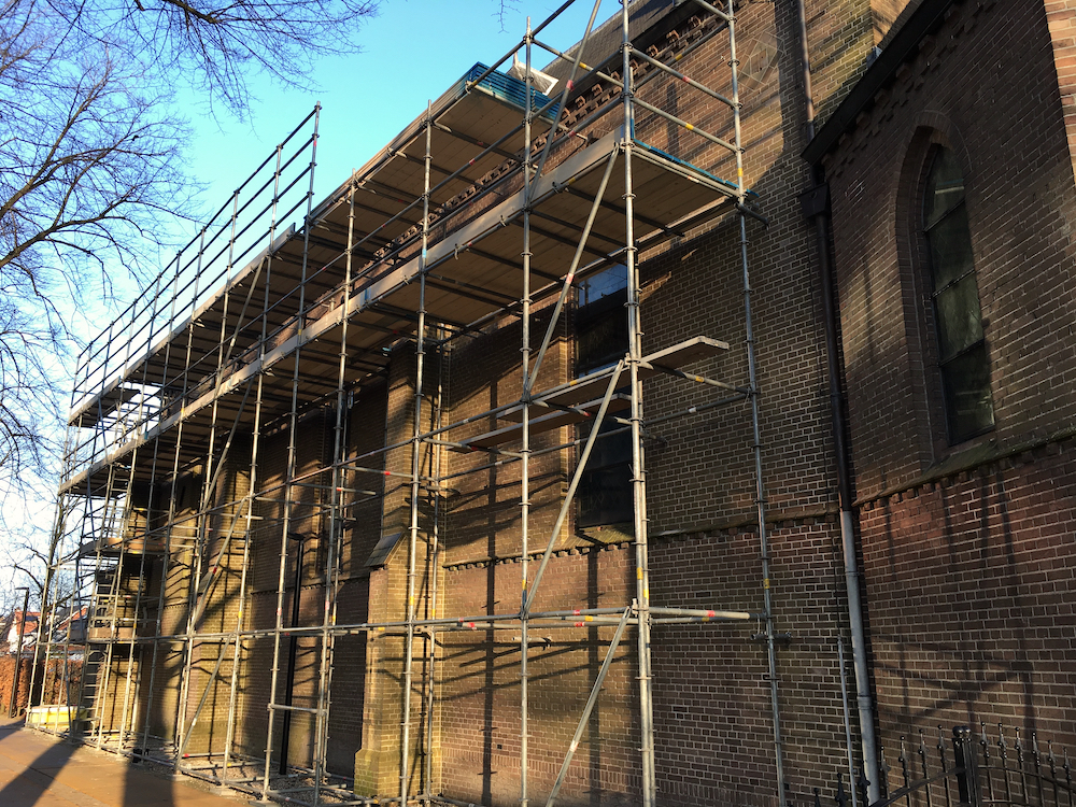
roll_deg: -0.5
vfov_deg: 48.2
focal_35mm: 29
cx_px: 538
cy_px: 404
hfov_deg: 61.7
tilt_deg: +15.8
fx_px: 901
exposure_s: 1/159
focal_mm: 4.15
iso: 25
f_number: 2.2
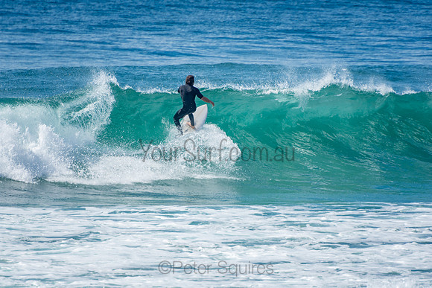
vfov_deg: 2.3
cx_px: 216
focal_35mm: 600
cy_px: 144
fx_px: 7201
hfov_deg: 3.4
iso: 200
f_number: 5.6
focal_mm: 400
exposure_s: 1/1250
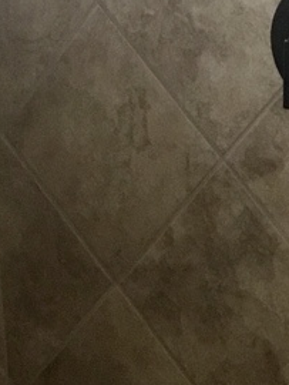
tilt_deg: -10.9
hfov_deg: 11.7
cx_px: 345
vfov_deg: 15.8
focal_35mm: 124
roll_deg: +1.4
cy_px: 96
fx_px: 1378
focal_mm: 3.3
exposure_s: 1/30
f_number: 2.4
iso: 160
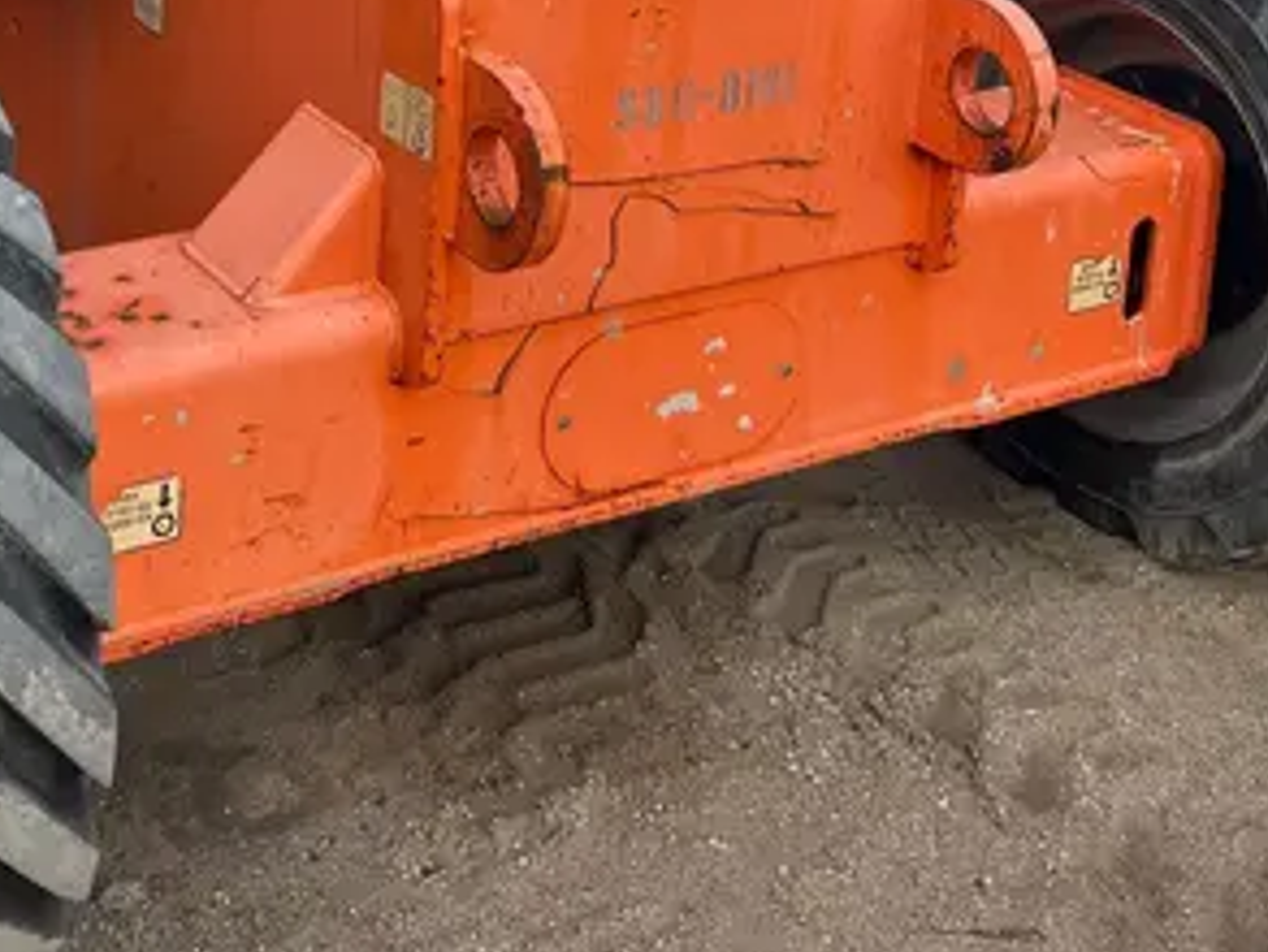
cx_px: 398
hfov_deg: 29.6
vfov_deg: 20.4
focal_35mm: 65
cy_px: -335
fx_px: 2382
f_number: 1.5
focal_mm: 5.7
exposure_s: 1/539
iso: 50
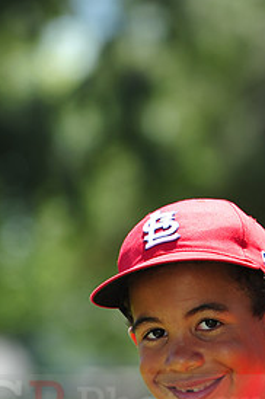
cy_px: 395
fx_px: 4693
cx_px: 183
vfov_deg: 4.9
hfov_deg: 3.2
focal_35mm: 424
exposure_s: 1/400
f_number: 5.6
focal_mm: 200
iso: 200
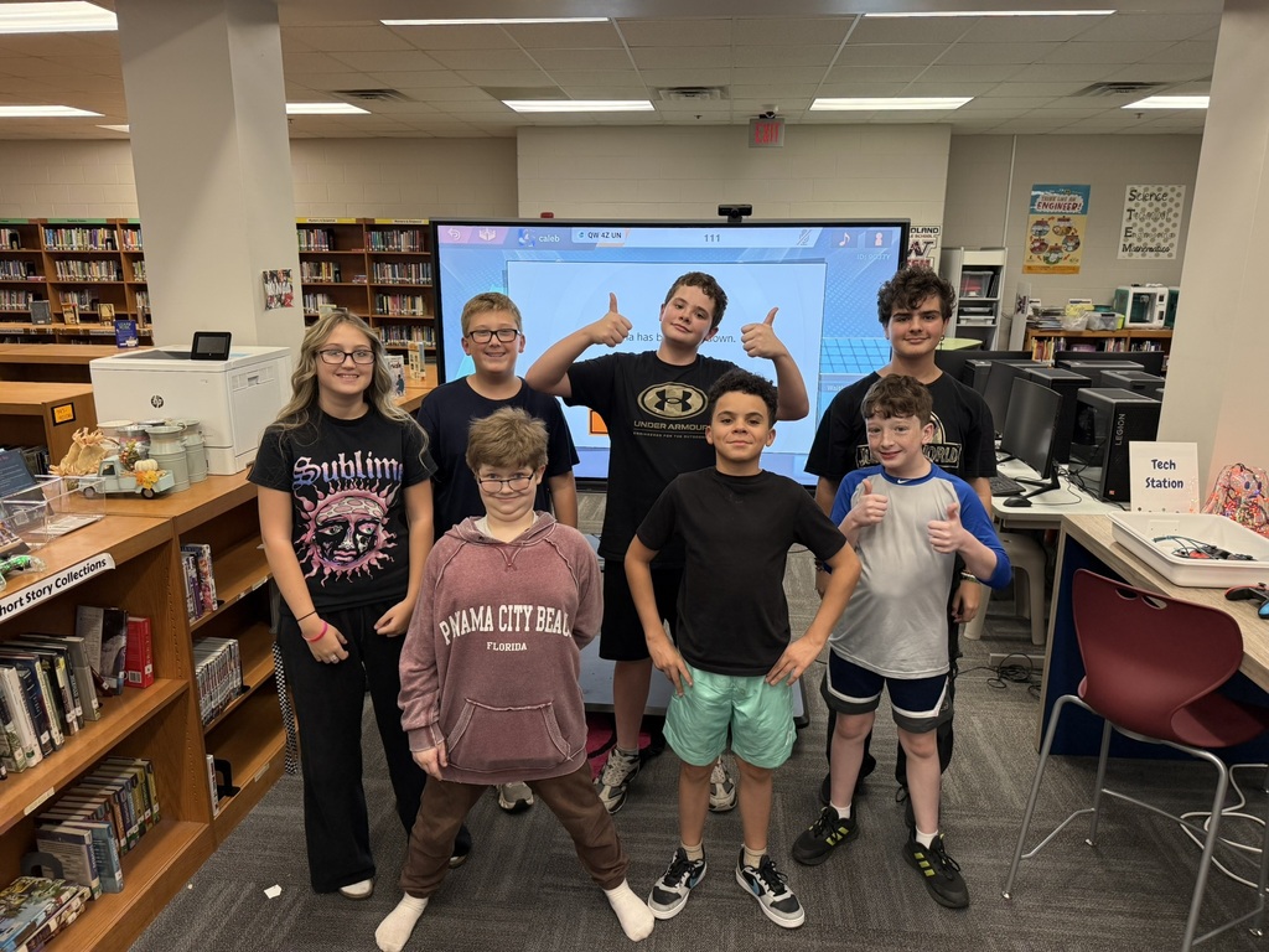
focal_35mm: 24
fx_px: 880
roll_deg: -0.2
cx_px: 634
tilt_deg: -12.7
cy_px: 476
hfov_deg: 71.6
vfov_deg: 56.8
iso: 160
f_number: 1.78
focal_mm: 6.76
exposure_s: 1/95
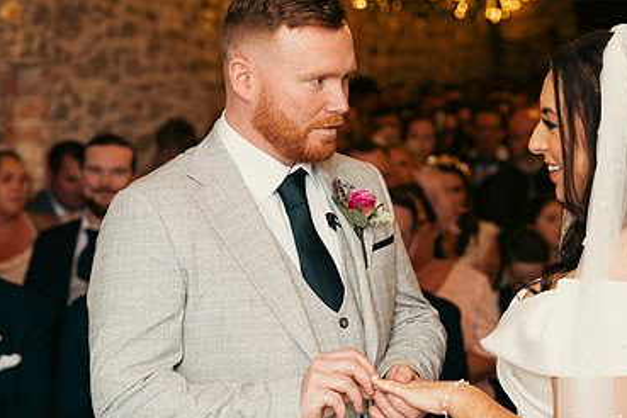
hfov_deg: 18.6
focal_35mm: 110
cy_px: 273
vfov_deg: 12.4
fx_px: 1916
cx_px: 381
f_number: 3.5
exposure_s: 1/160
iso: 800
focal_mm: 70
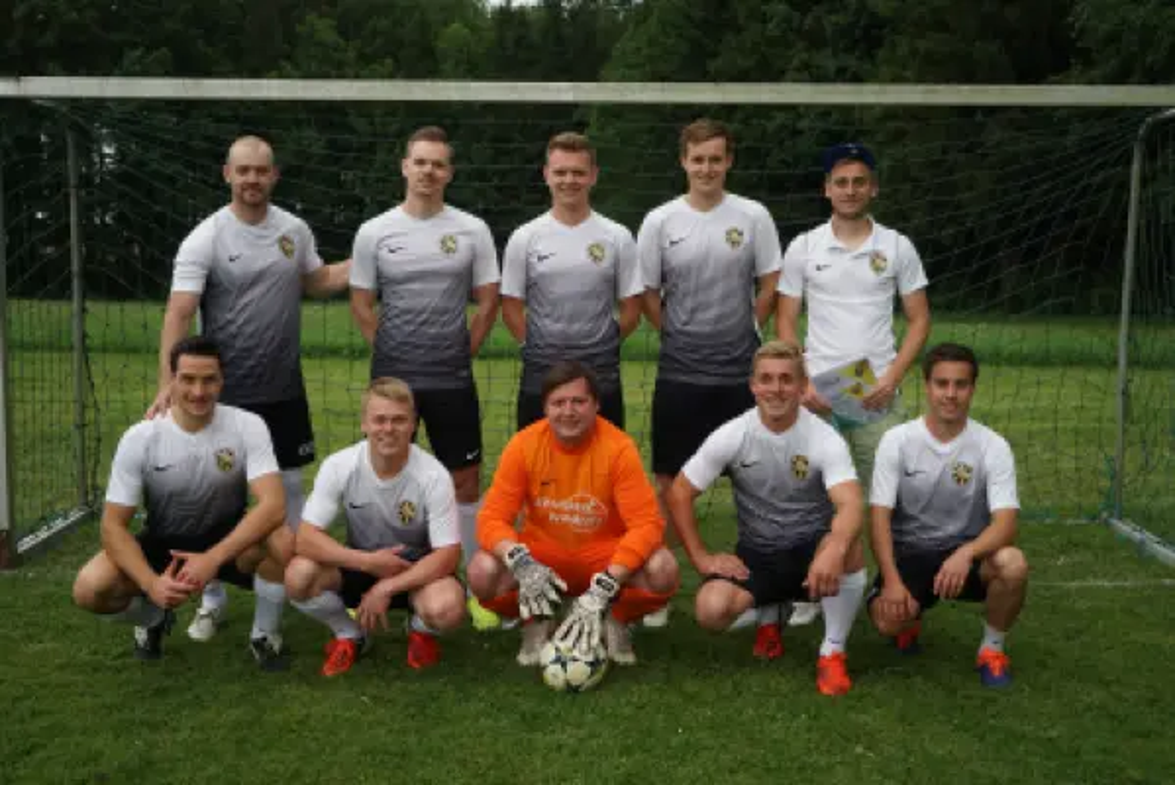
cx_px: 588
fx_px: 1469
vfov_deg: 29.9
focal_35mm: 45
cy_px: 392
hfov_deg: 43.6
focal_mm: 45
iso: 100
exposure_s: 1/160
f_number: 5
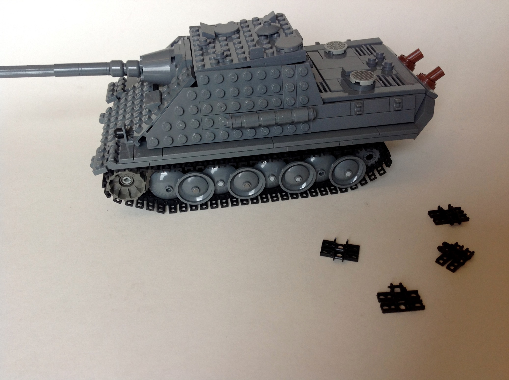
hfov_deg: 52.7
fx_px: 514
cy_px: 190
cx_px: 254
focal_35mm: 35
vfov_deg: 40.6
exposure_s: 1/24
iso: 64
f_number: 2.4
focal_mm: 4.28
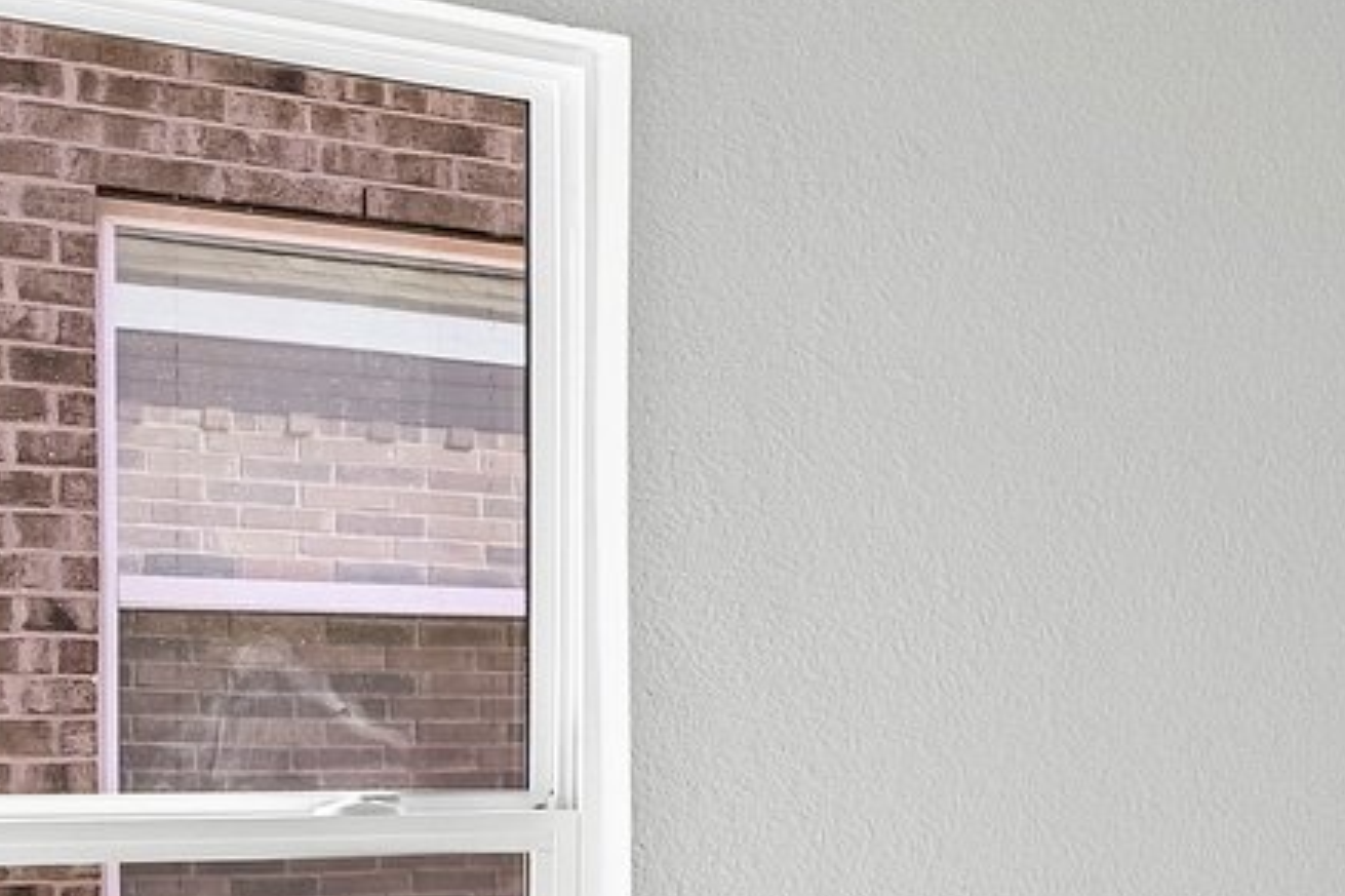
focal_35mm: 75
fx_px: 2801
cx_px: 2124
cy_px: 728
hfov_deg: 21.6
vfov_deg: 18.0
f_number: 8
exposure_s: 1/125
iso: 400
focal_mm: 16
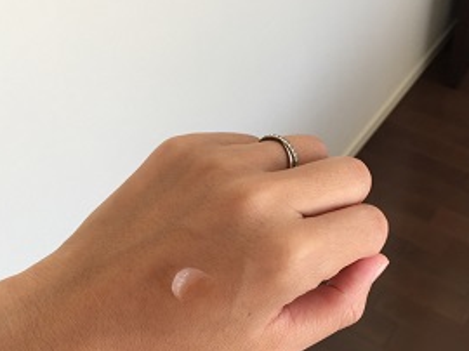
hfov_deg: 43.7
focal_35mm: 43
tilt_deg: -50.7
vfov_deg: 33.5
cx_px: 274
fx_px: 582
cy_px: 195
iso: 40
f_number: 2.2
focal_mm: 4.15
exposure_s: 1/60
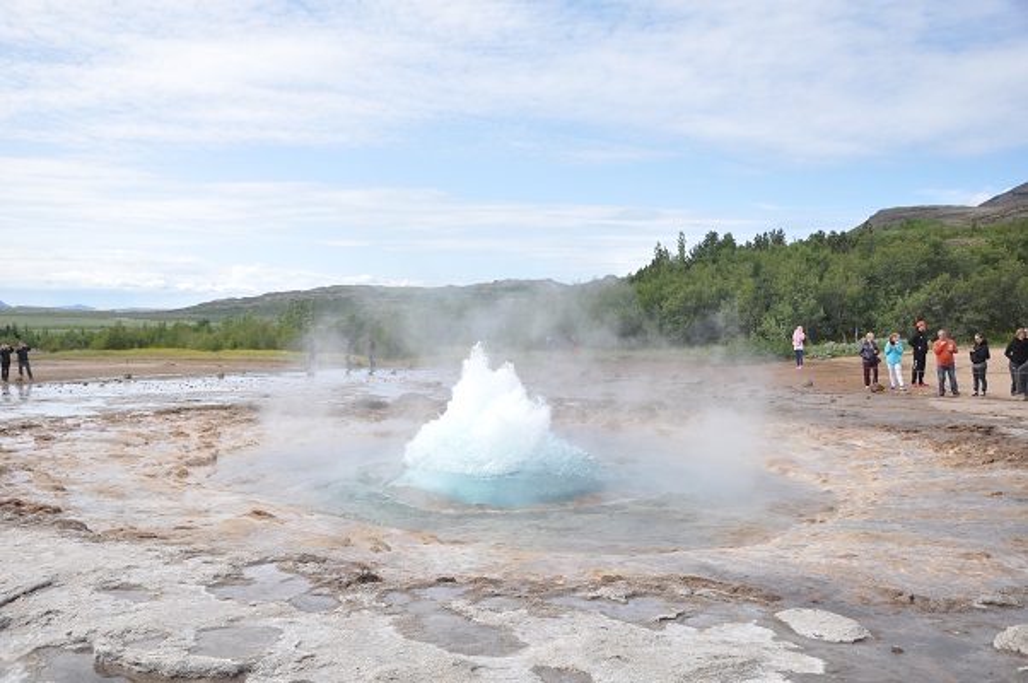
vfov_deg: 39.9
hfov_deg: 57.3
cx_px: 514
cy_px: 342
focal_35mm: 33
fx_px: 941
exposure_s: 1/1600
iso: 400
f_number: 6.3
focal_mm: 22
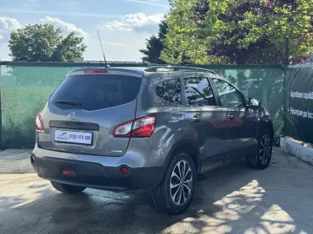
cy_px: 117
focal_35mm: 48
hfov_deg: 39.7
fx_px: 434
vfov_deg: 30.3
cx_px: 156
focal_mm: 6.76
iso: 64
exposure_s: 1/1427
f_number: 1.78
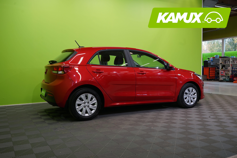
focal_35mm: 33
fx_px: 217
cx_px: 118
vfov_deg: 40.0
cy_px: 79
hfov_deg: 57.2
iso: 640
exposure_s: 1/40
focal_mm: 33
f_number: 6.3
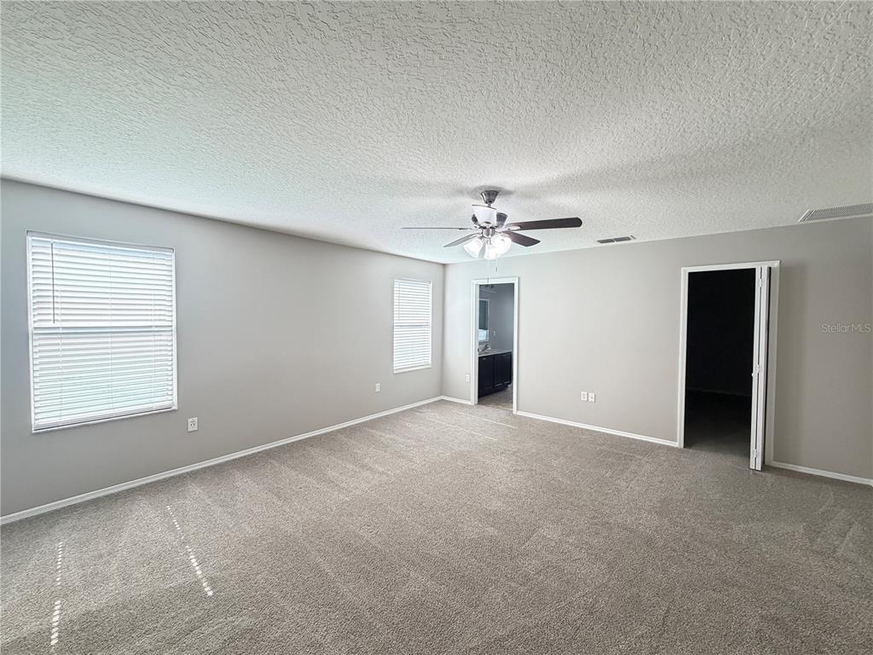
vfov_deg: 85.7
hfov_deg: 102.1
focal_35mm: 14
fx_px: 353
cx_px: 436
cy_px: 328
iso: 320
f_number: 2.2
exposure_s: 1/60
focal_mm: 2.22
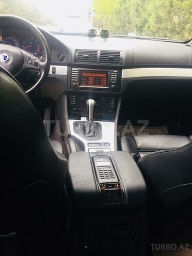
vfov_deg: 61.7
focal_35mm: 29
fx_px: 214
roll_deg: -2.4
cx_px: 96
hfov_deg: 48.2
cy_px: 128
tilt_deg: -26.2
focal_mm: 4.15
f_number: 2.2
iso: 32
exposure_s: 1/33
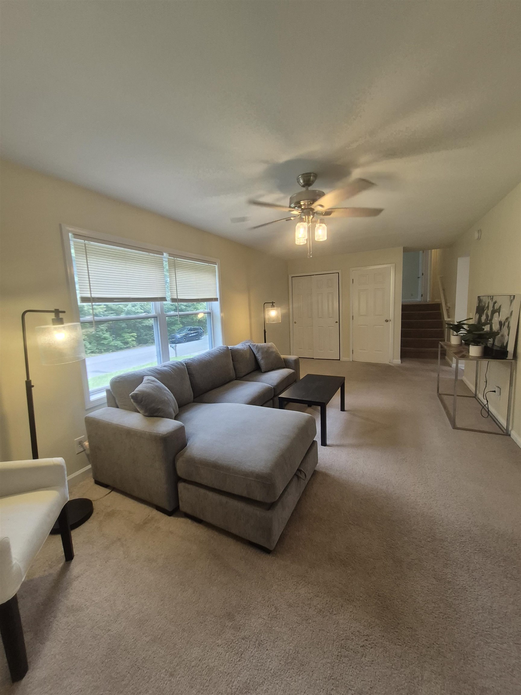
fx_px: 261
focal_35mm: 13
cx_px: 260
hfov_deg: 89.9
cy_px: 348
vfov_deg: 106.2
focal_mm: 1.74
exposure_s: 1/60
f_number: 2.2
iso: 160
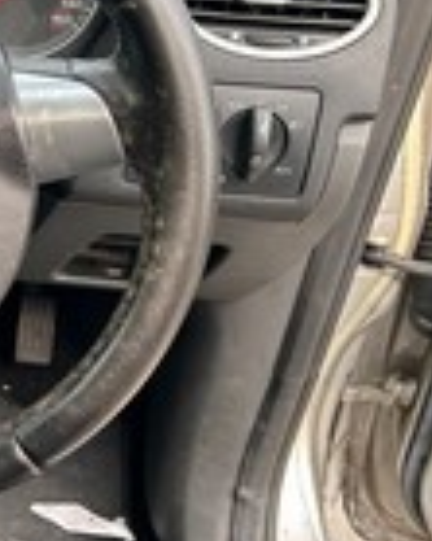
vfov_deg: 29.6
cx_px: -237
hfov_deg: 20.1
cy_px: 230
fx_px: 1024
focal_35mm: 64
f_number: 1.5
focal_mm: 5.7
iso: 32
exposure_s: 1/129
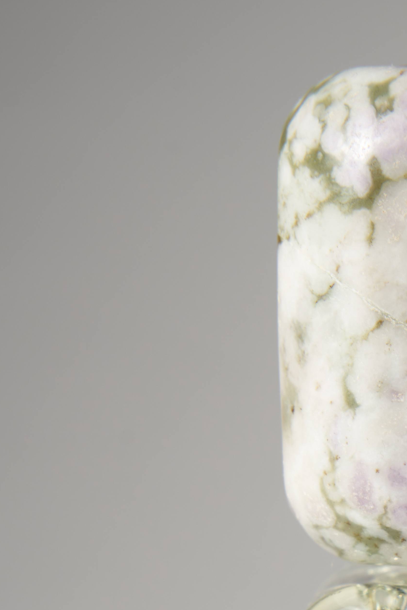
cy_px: 735
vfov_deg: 8.6
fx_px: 4000
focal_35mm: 236
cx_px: 564
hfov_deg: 5.8
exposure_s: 1/160
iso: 160
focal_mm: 75
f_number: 10
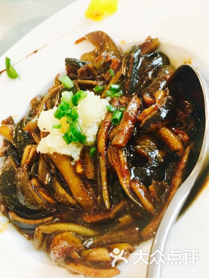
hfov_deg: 48.3
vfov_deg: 61.6
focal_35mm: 29
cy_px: 139
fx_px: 233
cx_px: 104
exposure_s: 1/33
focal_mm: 4.15
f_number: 2.2
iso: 200
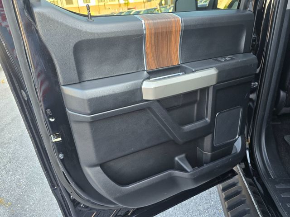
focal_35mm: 23
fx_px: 193
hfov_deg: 73.9
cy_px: 108
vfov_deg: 58.9
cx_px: 145
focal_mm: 6.3
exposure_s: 1/180
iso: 160
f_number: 1.7
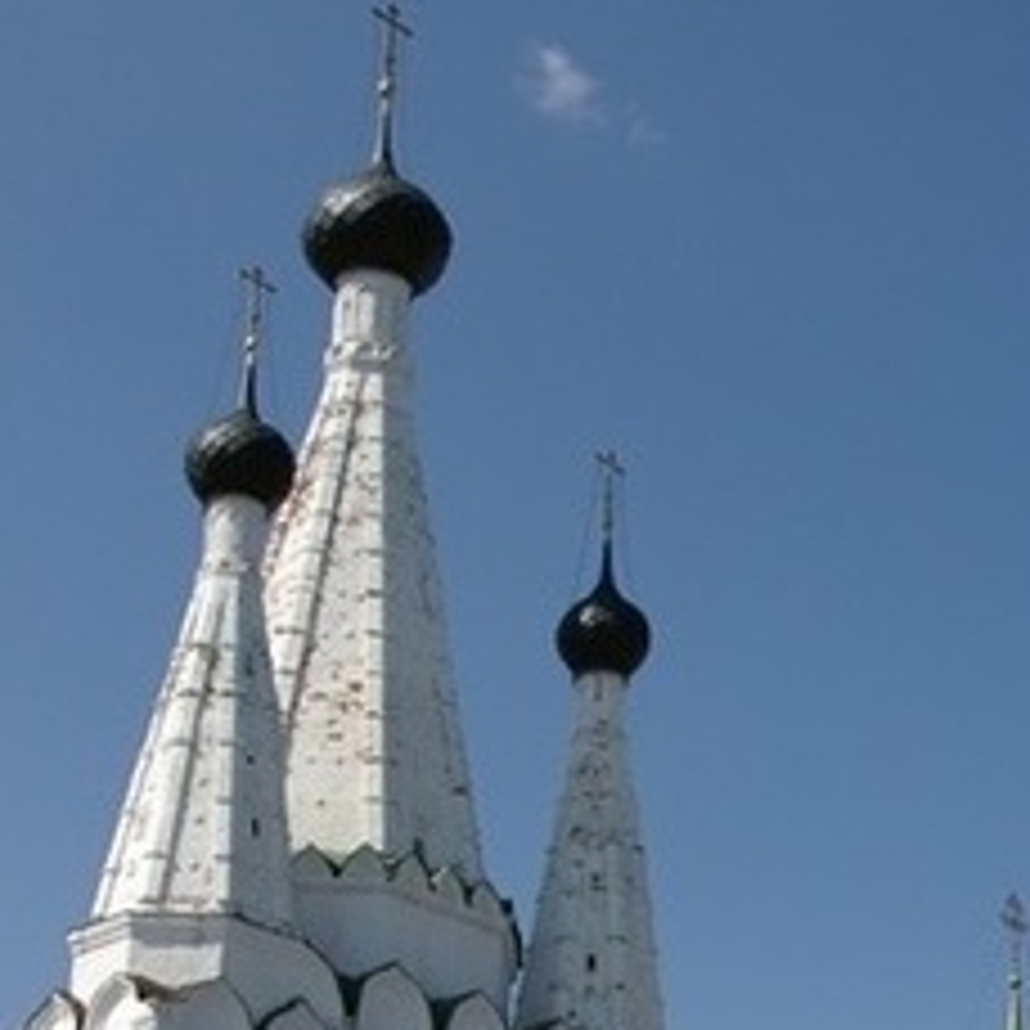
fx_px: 2390
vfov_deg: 23.6
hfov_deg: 23.8
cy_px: 954
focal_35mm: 71
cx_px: 873
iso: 200
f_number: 8
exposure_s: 1/750
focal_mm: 18
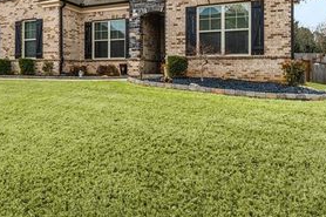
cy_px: 57
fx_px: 252
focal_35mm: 28
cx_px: 148
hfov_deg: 65.6
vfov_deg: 45.1
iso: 400
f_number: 10
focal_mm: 15.5
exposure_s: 1/320
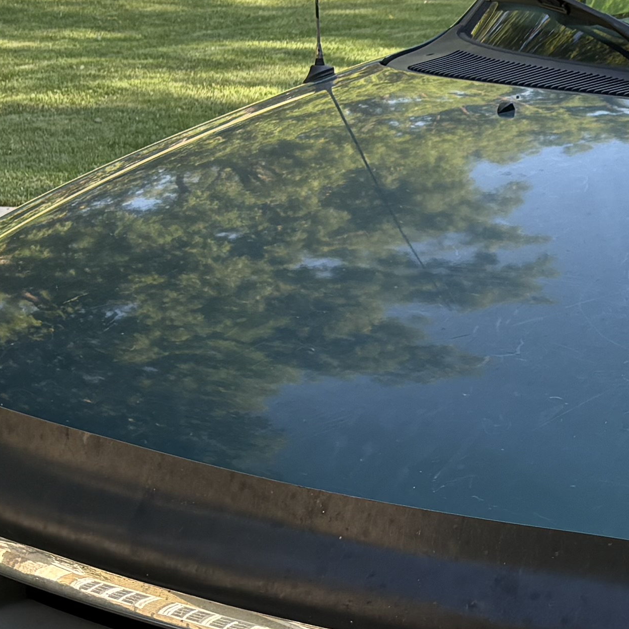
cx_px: 795
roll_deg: +0.5
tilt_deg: -18.6
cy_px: 479
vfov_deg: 16.5
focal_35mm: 105
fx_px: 2159
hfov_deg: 15.8
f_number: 1.6
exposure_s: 1/357
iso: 64
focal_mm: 5.96
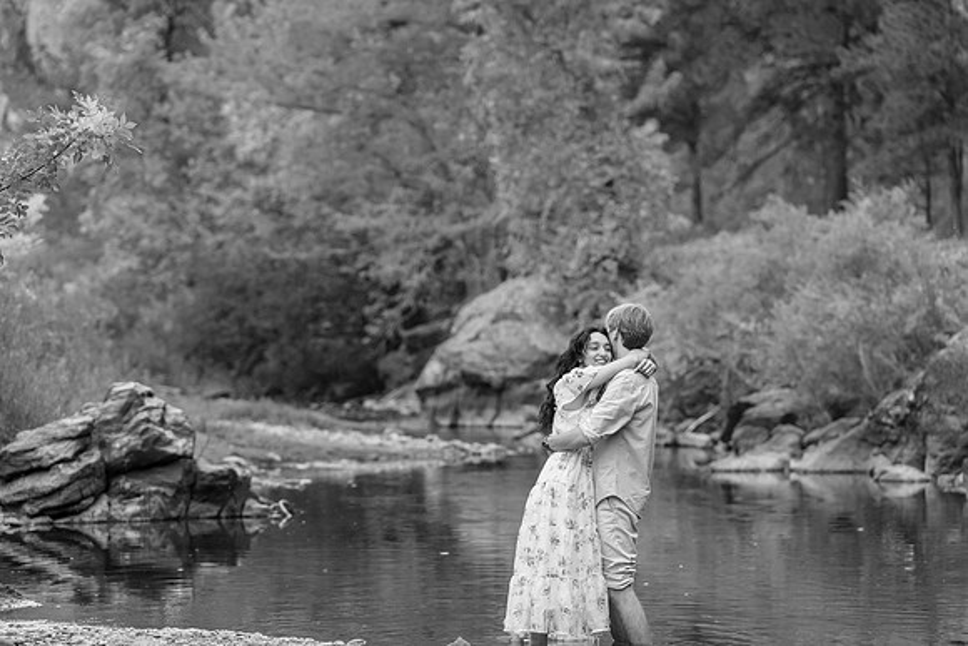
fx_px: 3631
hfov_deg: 15.2
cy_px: 323
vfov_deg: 10.2
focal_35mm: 135
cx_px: 484
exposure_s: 1/200
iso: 1000
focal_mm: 135
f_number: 3.5
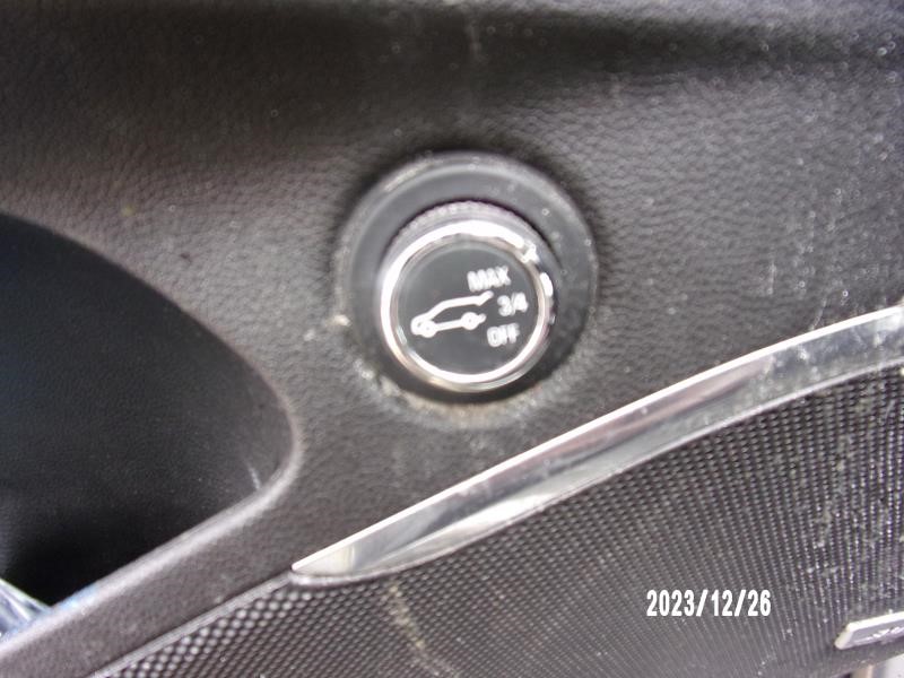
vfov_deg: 56.8
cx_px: 452
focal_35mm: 24
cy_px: 339
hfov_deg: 71.6
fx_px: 627
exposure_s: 1/17
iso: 200
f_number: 3.3
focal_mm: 4.3
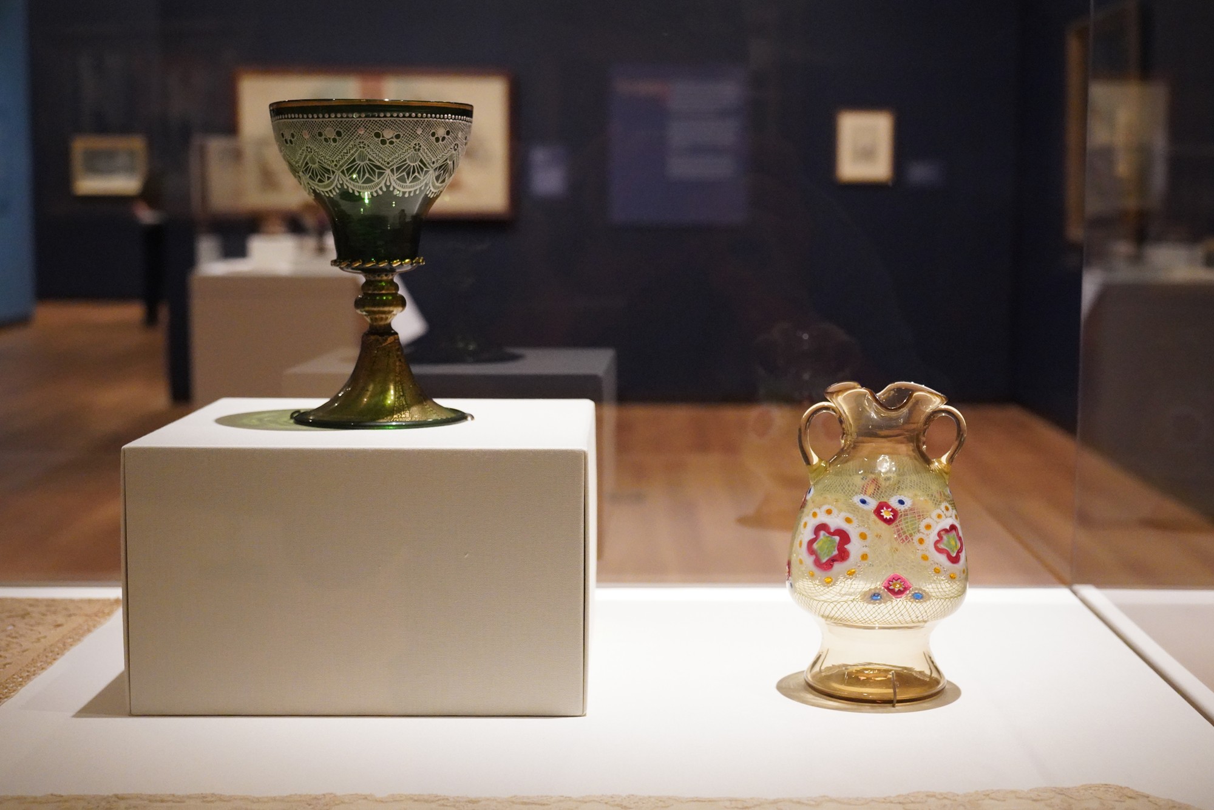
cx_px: 607
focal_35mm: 50
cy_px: 405
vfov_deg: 27.0
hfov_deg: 39.6
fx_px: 1686
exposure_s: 1/100
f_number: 5.6
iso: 10000
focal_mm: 50
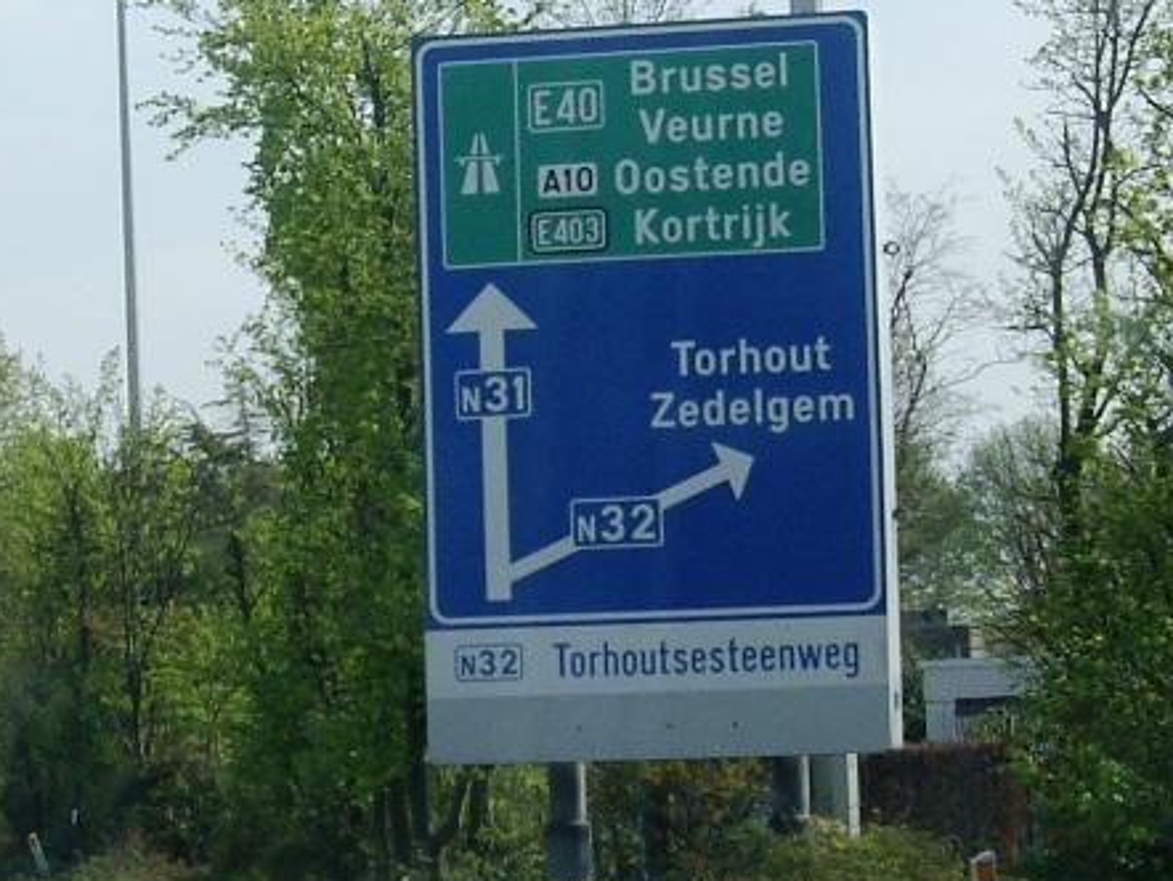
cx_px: 411
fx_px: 1865
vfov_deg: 26.6
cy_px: 446
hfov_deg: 34.7
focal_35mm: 55
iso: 64
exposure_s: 1/1000
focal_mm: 7.9
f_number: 2.8
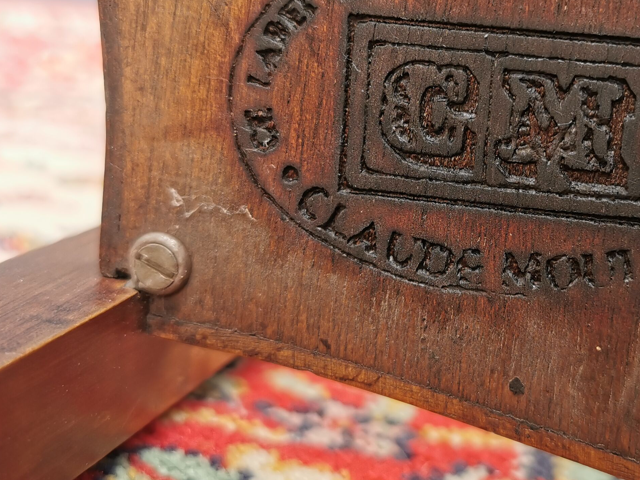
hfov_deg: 36.0
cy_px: 195
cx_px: 477
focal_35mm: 52
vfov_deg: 28.0
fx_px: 962
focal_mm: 5.56
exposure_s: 1/125
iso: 50
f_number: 1.6
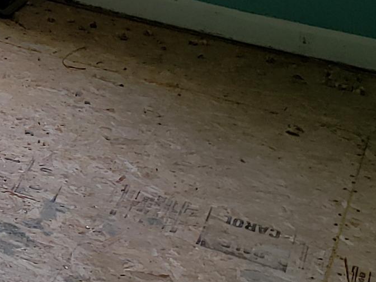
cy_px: -249
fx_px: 1260
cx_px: -195
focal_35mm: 116
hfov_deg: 15.6
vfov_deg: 11.7
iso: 80
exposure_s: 1/120
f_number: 2.4
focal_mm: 4.3
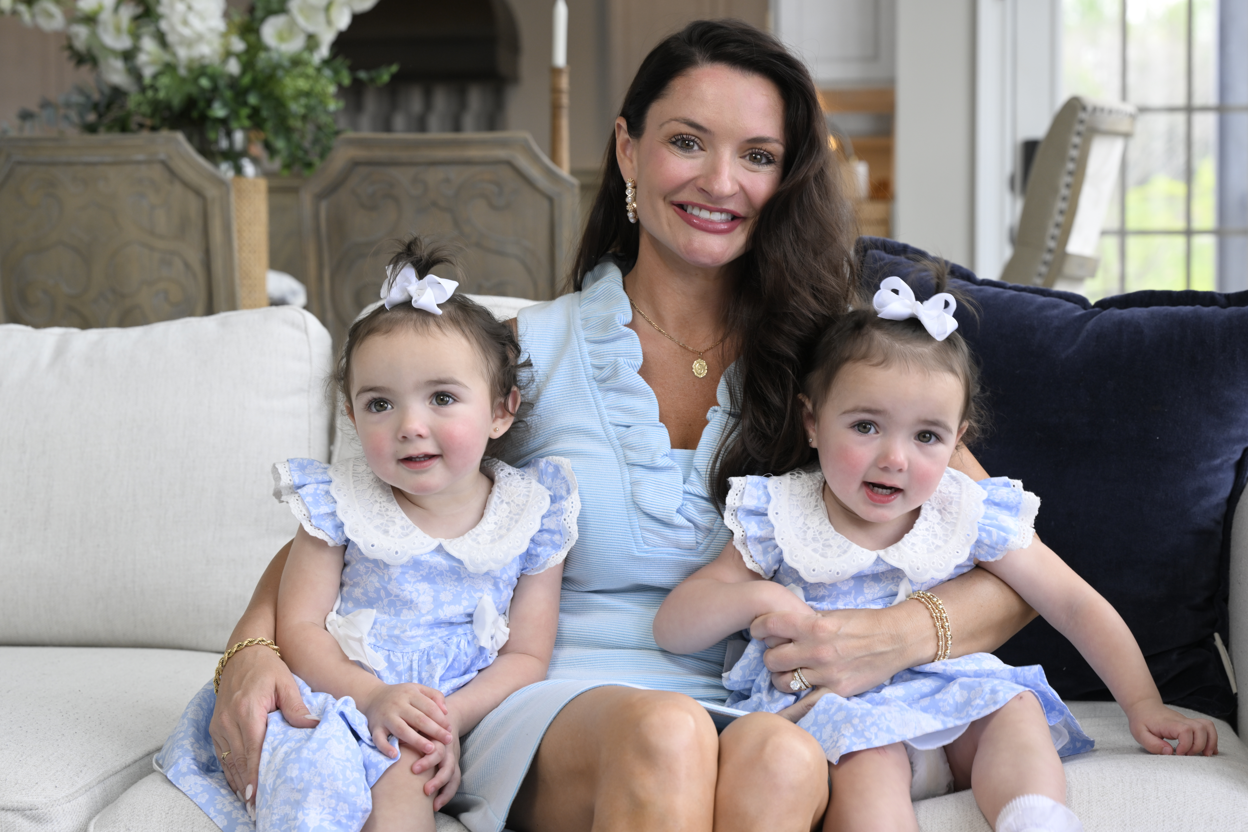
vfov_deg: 18.4
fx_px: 2565
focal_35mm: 74
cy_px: 416
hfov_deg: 27.3
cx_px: 624
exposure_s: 1/100
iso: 400
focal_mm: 74
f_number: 6.3
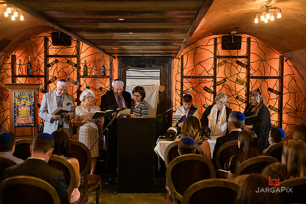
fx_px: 408
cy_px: 102
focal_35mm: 48
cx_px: 153
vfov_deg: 28.1
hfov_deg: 41.1
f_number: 3.2
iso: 1600
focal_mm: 48
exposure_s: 1/125
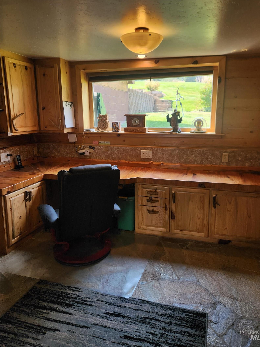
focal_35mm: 25
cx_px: 137
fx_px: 250
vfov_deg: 69.3
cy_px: 161
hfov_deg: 54.9
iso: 50
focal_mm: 5.4
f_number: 1.8
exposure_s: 1/180
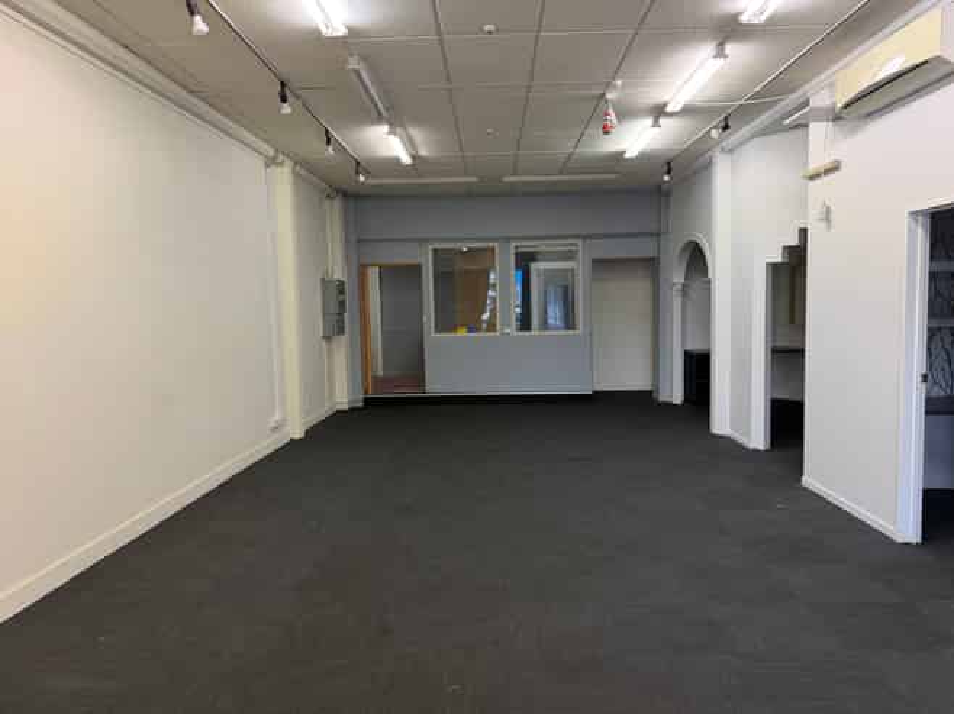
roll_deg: +1.2
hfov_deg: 71.6
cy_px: 357
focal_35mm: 24
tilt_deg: -3.1
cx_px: 477
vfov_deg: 56.8
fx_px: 661
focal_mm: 6.76
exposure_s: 1/100
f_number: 1.78
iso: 200
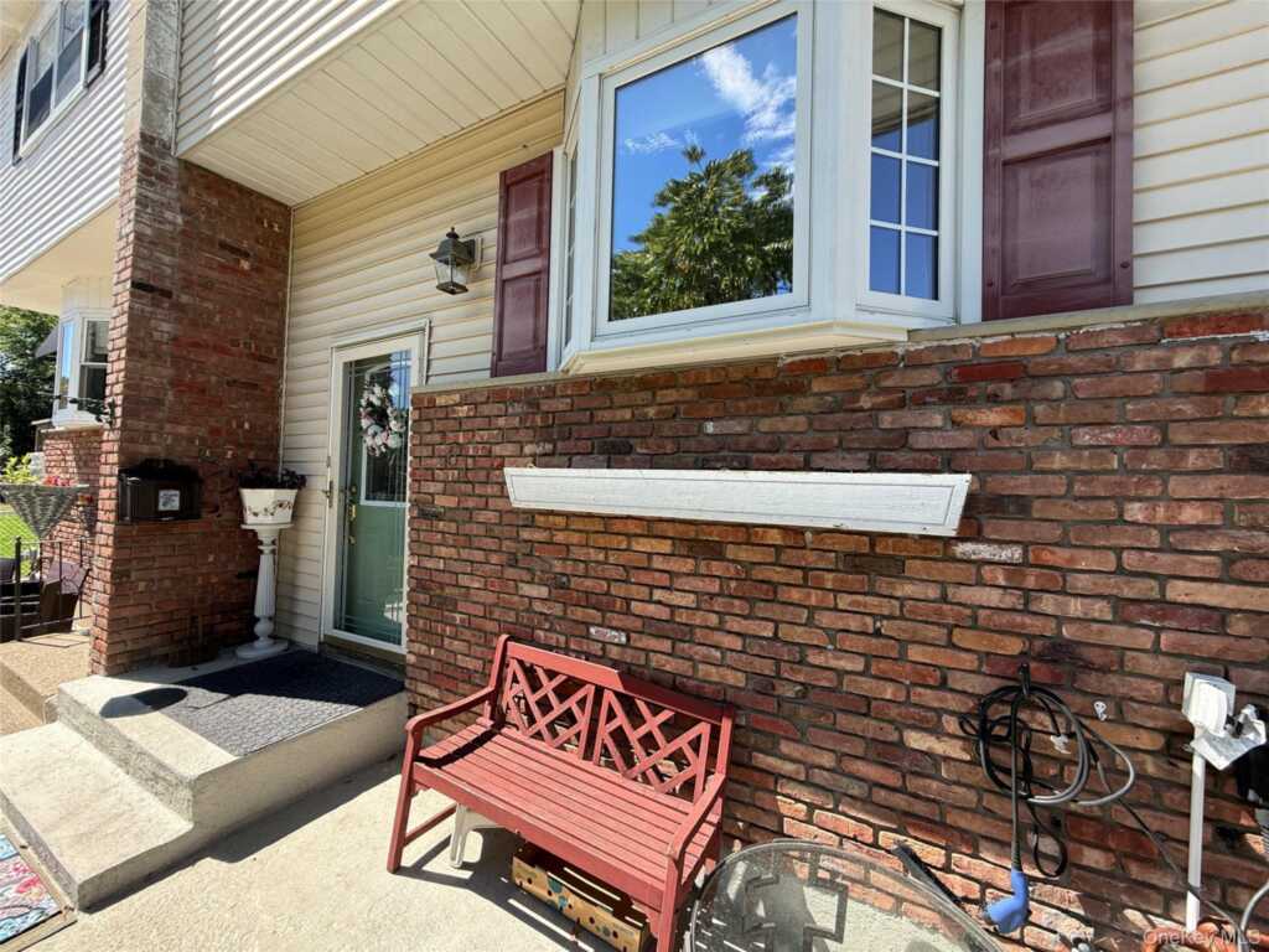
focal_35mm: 14
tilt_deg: +2.6
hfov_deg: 102.1
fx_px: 513
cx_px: 634
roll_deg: -1.0
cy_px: 476
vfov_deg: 85.7
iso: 50
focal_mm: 2.22
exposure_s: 1/465
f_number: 2.2
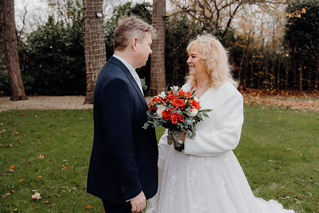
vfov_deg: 31.9
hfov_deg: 46.4
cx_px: 160
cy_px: 106
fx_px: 372
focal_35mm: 42
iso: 2000
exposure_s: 1/250
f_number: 3.5
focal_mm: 42
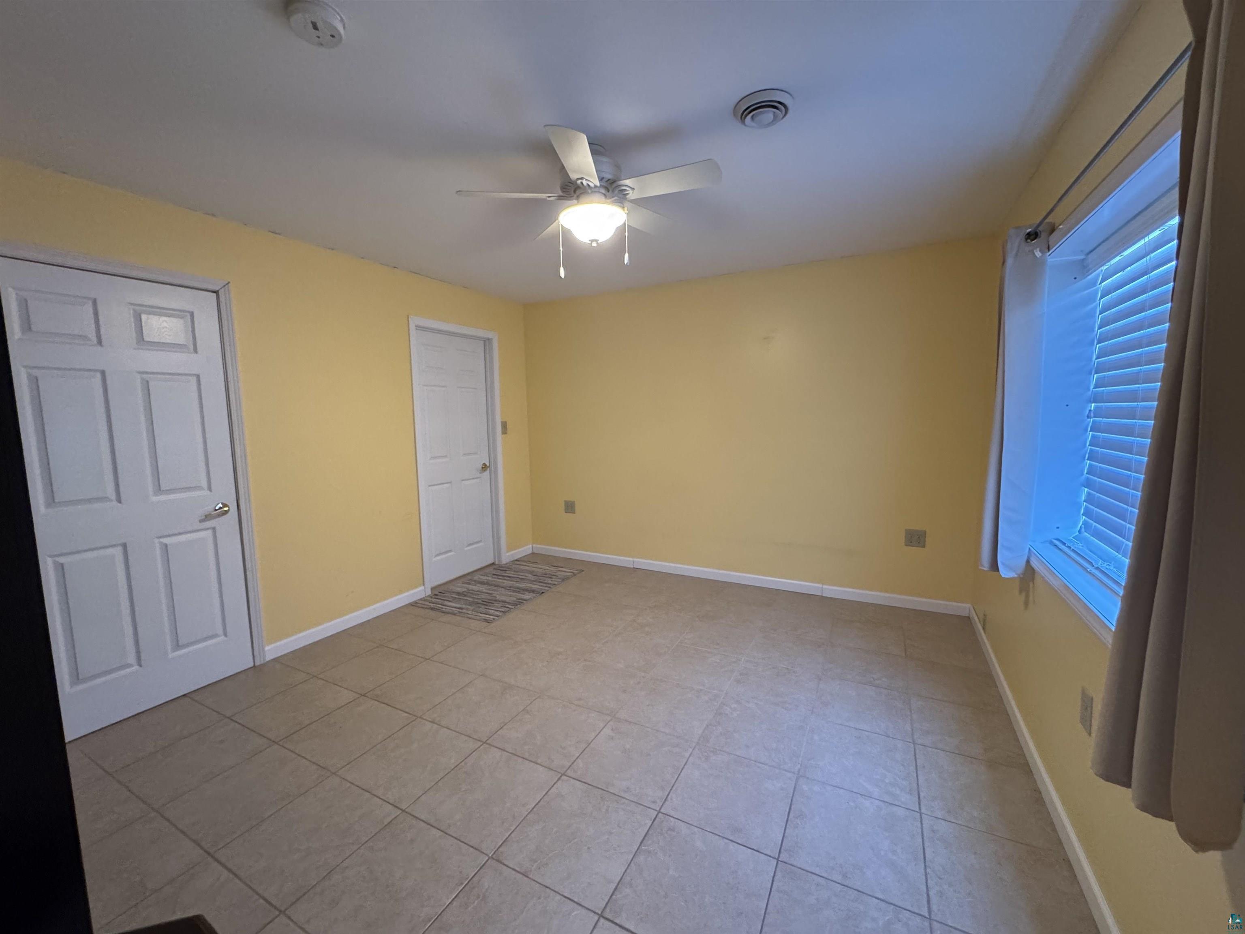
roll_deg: +1.9
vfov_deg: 85.7
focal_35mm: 14
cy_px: 467
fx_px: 504
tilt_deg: -7.6
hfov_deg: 102.1
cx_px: 622
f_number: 2.2
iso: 400
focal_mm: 2.22
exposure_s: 1/60
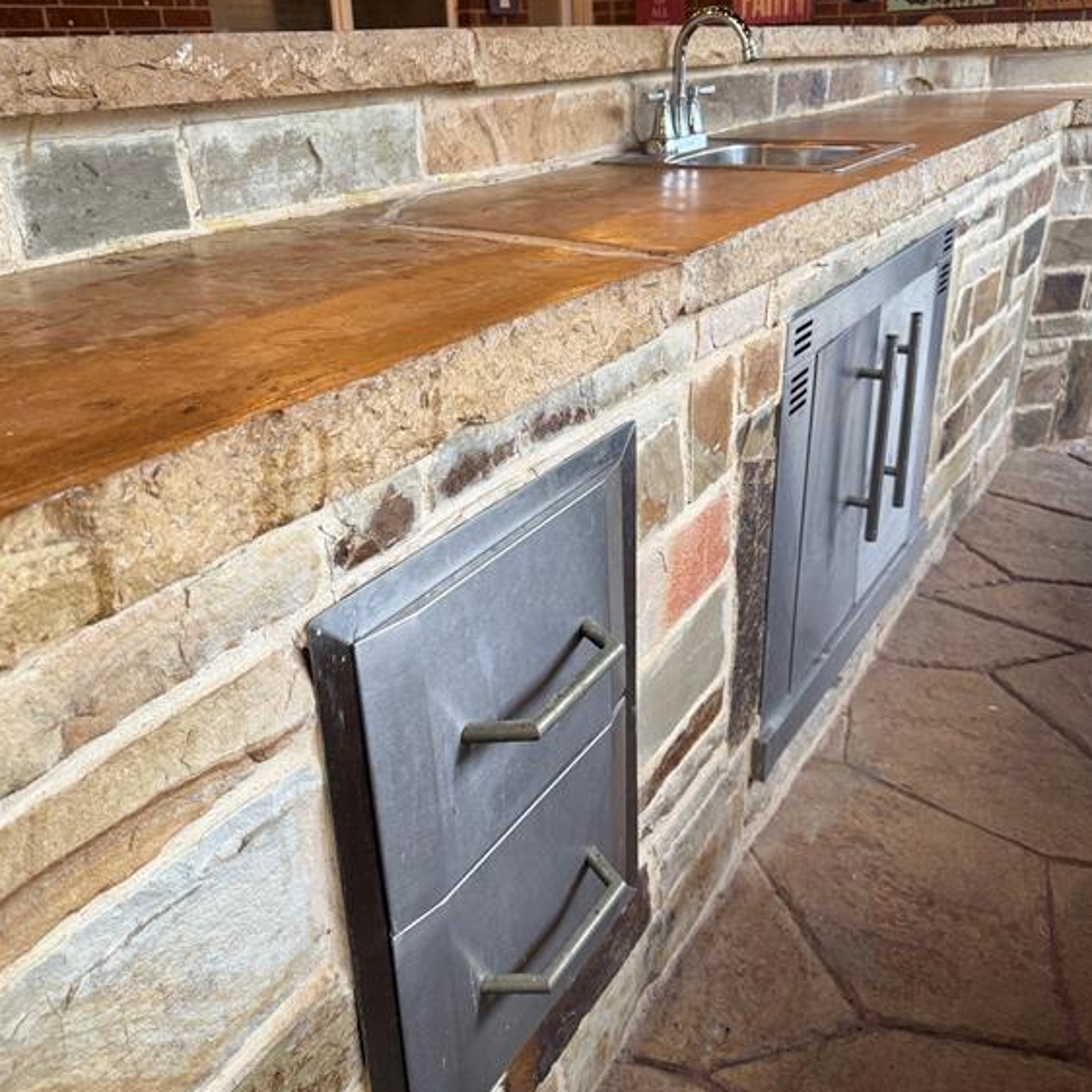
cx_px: 558
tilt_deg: -23.1
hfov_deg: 55.6
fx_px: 1035
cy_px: 515
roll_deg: +1.7
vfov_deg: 55.6
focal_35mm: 29
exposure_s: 1/60
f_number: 1.78
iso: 200
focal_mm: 6.76
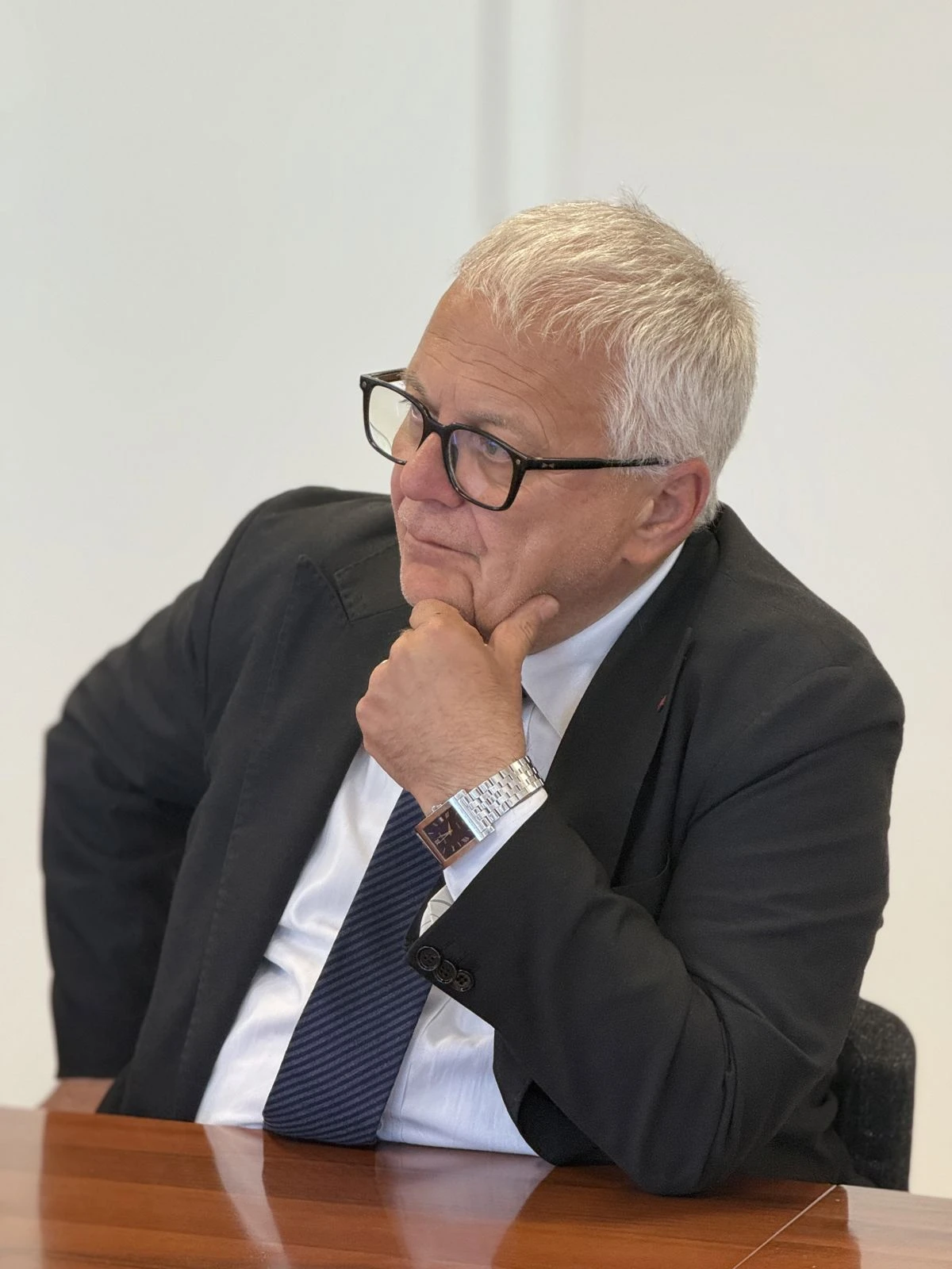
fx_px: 4400
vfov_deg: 16.4
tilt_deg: -7.6
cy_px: 634
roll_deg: -1.2
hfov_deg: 12.3
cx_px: 476
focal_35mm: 120
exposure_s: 1/100
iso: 250
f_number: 2.8
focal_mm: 15.66
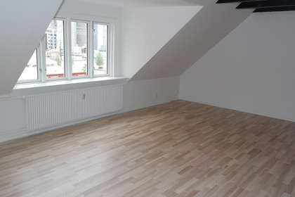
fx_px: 246
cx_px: 148
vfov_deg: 43.6
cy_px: 98
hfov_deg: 61.9
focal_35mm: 30
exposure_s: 1/40
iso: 400
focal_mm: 20
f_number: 5.6
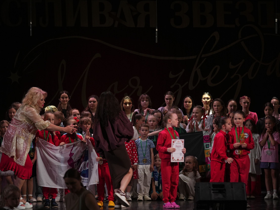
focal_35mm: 130
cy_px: 105
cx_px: 156
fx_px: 1052
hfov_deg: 15.2
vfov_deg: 11.4
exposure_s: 1/250
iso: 1250
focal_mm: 120
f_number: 2.8
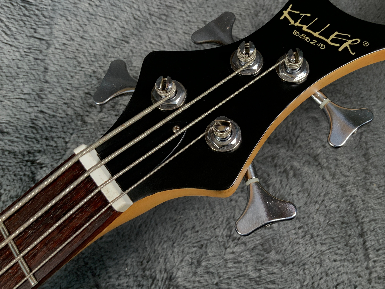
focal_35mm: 36
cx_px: 238
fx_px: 400
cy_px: 119
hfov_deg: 50.9
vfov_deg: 39.5
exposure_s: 1/104
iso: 50
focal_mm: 3
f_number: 1.8
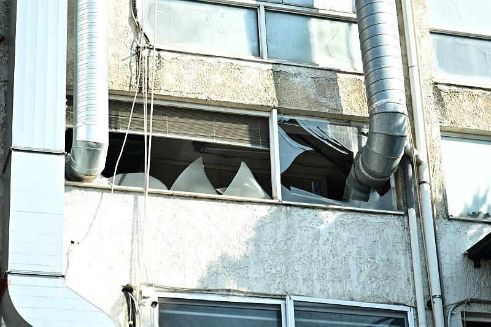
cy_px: 164
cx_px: 246
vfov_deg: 13.0
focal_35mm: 105
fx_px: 1432
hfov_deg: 19.5
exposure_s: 1/3200
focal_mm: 70
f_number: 4
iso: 1000
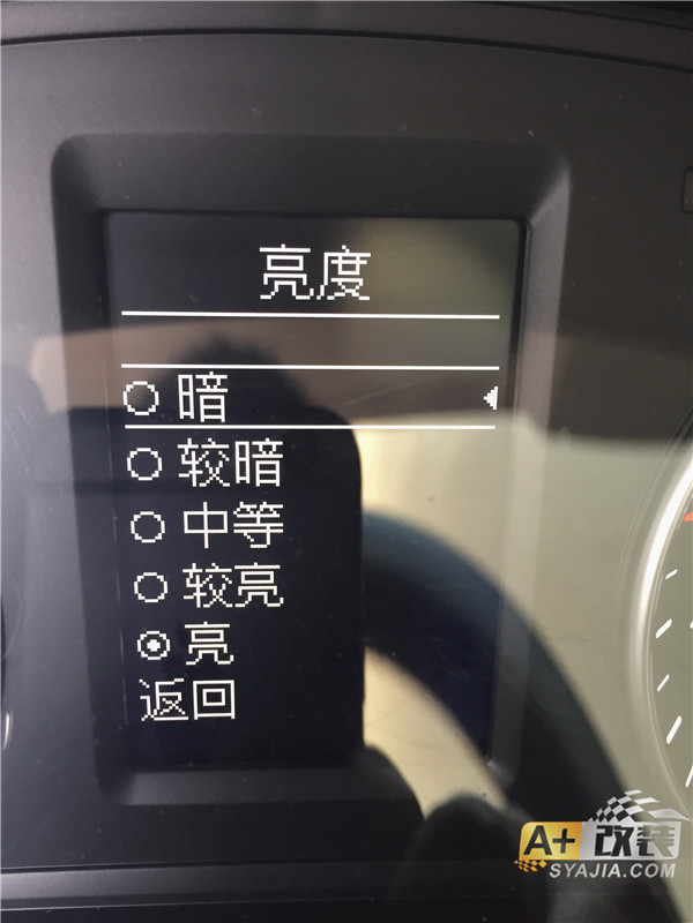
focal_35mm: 29
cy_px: 462
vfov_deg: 61.7
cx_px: 346
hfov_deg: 48.2
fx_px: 774
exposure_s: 1/30
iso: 64
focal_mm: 4.15
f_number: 2.2
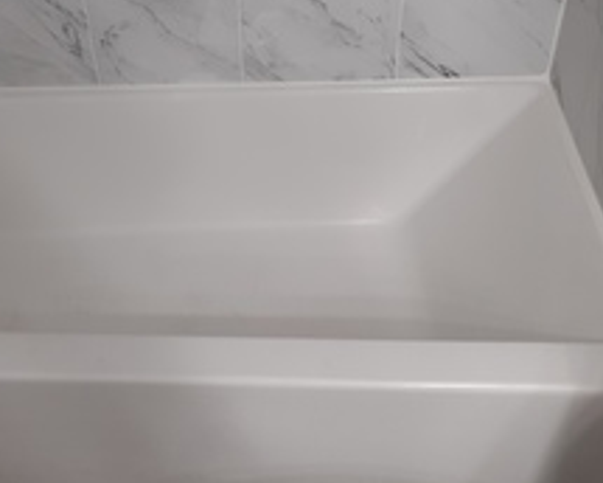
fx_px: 874
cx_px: 157
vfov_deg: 30.6
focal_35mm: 49
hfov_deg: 37.2
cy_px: 154
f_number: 1.9
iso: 80
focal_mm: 3.6
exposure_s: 1/60
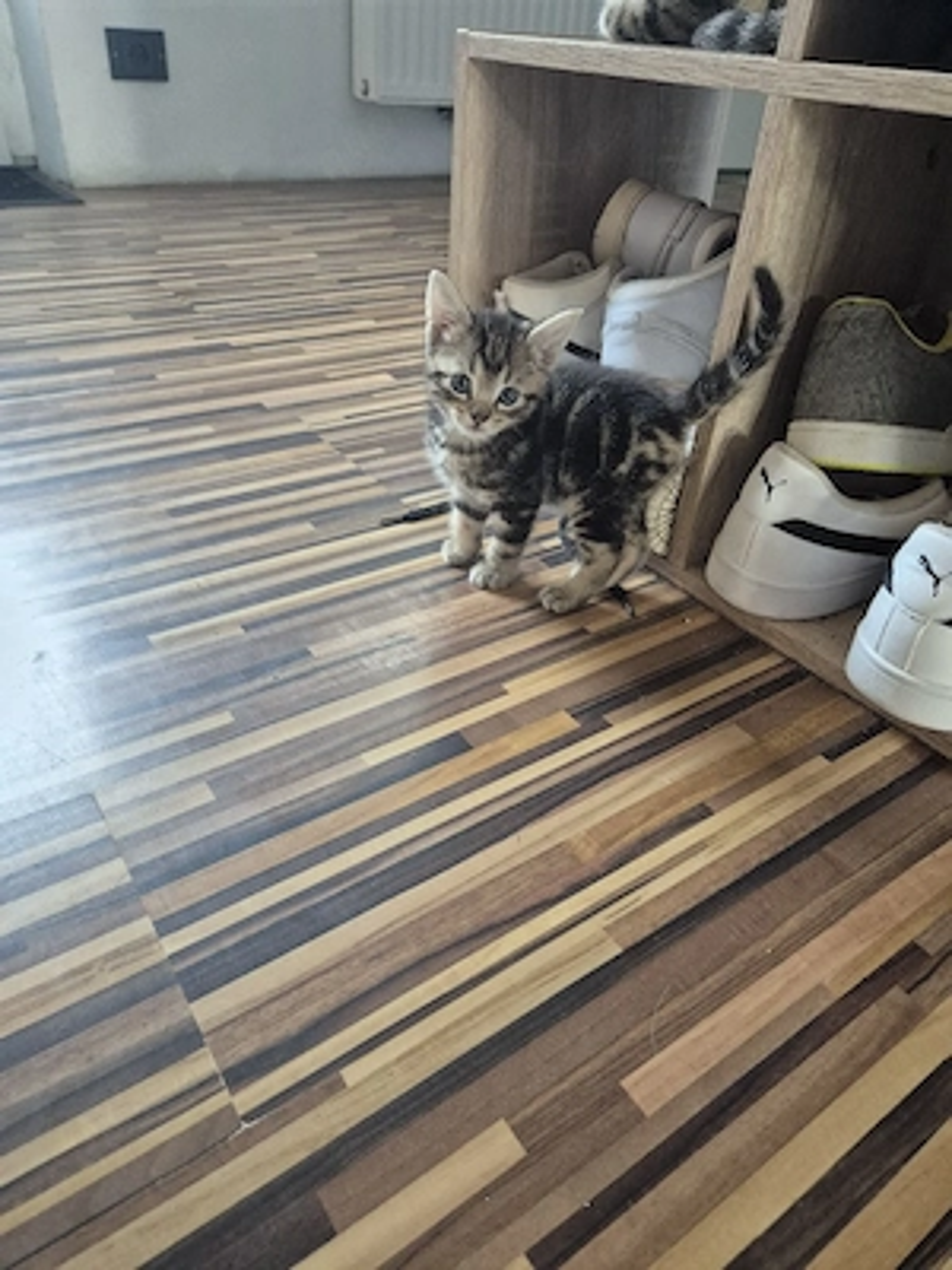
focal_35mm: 23
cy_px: 635
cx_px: 476
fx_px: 843
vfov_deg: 73.9
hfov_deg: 58.9
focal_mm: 5.4
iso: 800
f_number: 1.8
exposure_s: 1/100
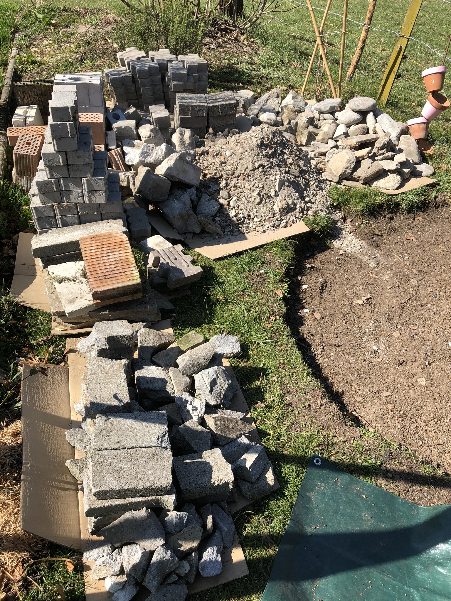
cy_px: 300
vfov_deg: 63.4
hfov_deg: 49.7
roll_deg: -7.6
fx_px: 486
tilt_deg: -42.3
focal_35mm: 28
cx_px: 226
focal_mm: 3.99
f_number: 1.8
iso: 20
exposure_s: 1/1143
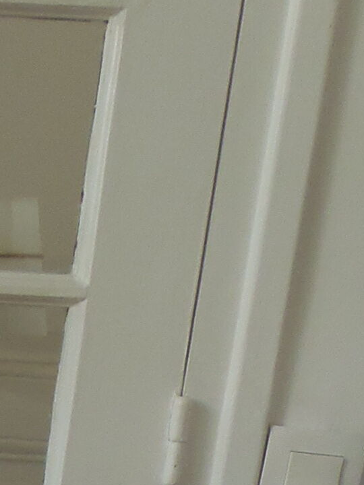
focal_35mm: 143
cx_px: -599
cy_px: 855
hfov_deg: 9.0
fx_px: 2005
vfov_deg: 12.6
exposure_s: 1/30
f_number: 2.9
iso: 80
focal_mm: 4.3
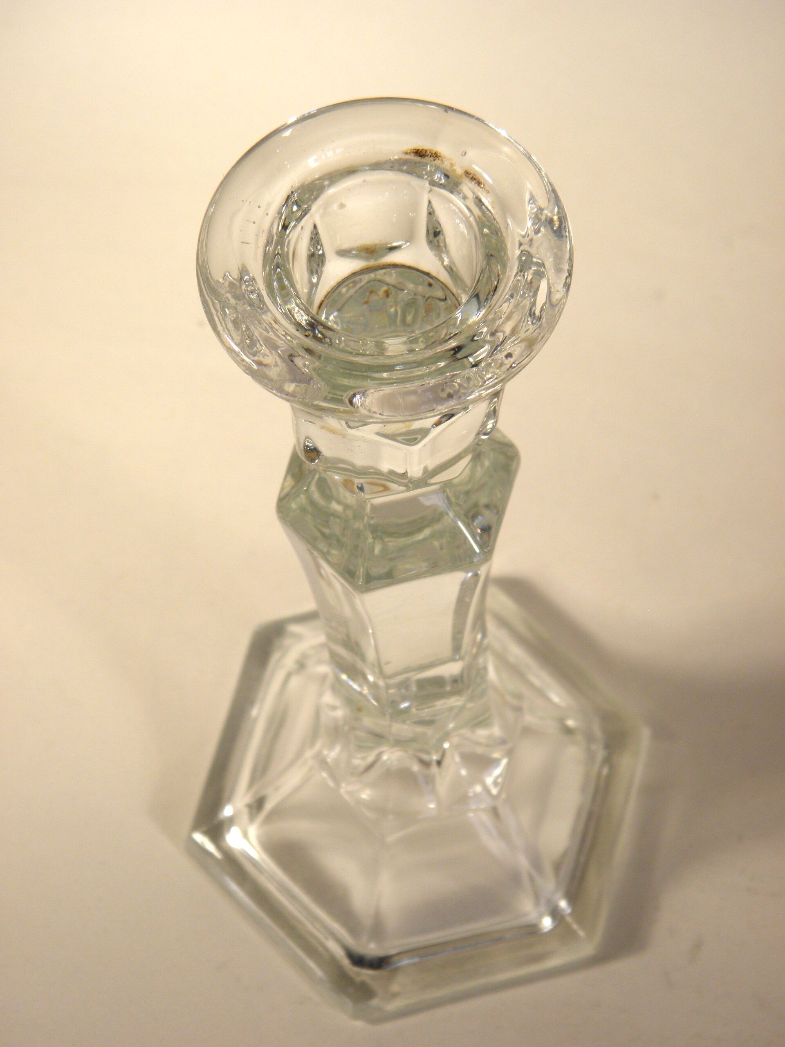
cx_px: 392
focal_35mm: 68
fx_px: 2056
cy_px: 524
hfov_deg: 21.6
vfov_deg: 28.6
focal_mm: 12.2
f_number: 4.3
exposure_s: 1/100
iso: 100
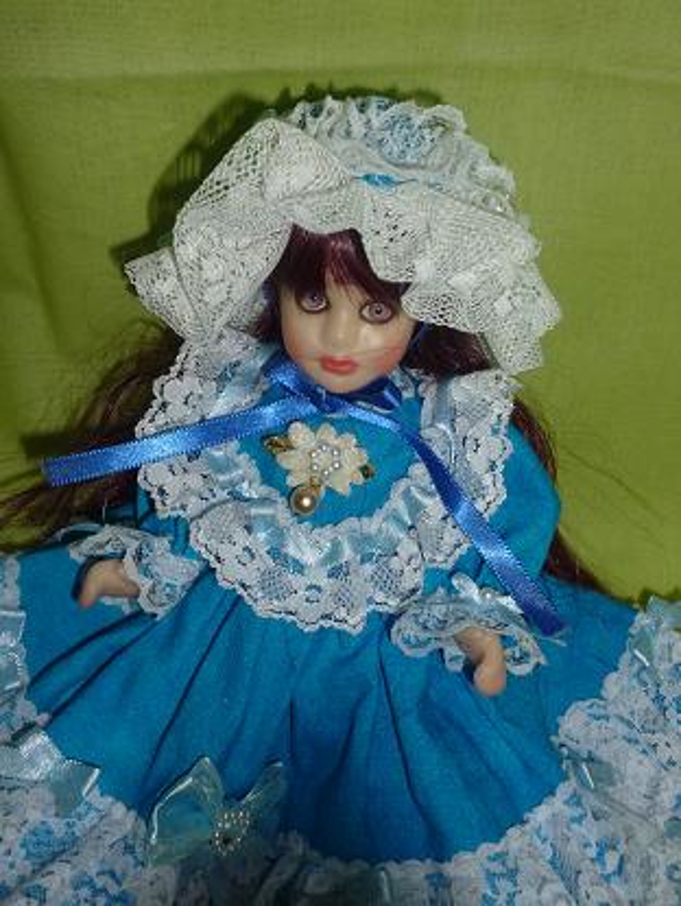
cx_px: 340
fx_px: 838
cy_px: 453
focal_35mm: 32
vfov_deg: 56.8
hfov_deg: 44.2
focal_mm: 5.7
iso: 100
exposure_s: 1/60
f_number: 3.3
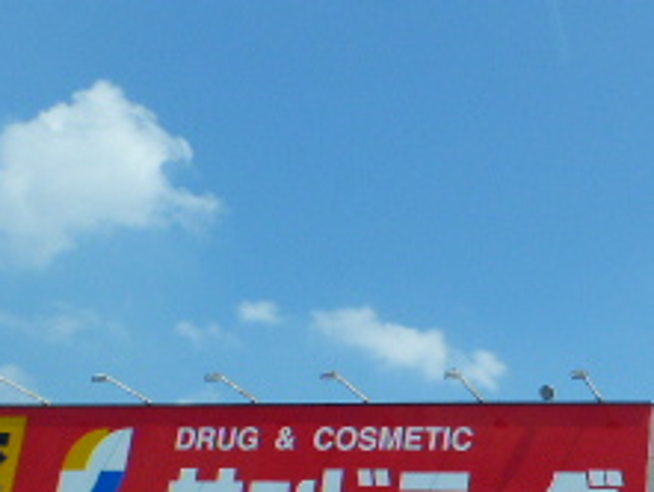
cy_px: 474
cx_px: 725
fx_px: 1096
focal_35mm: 58
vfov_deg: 24.3
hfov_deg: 29.8
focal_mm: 3.58
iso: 100
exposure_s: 1/2000
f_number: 2.8
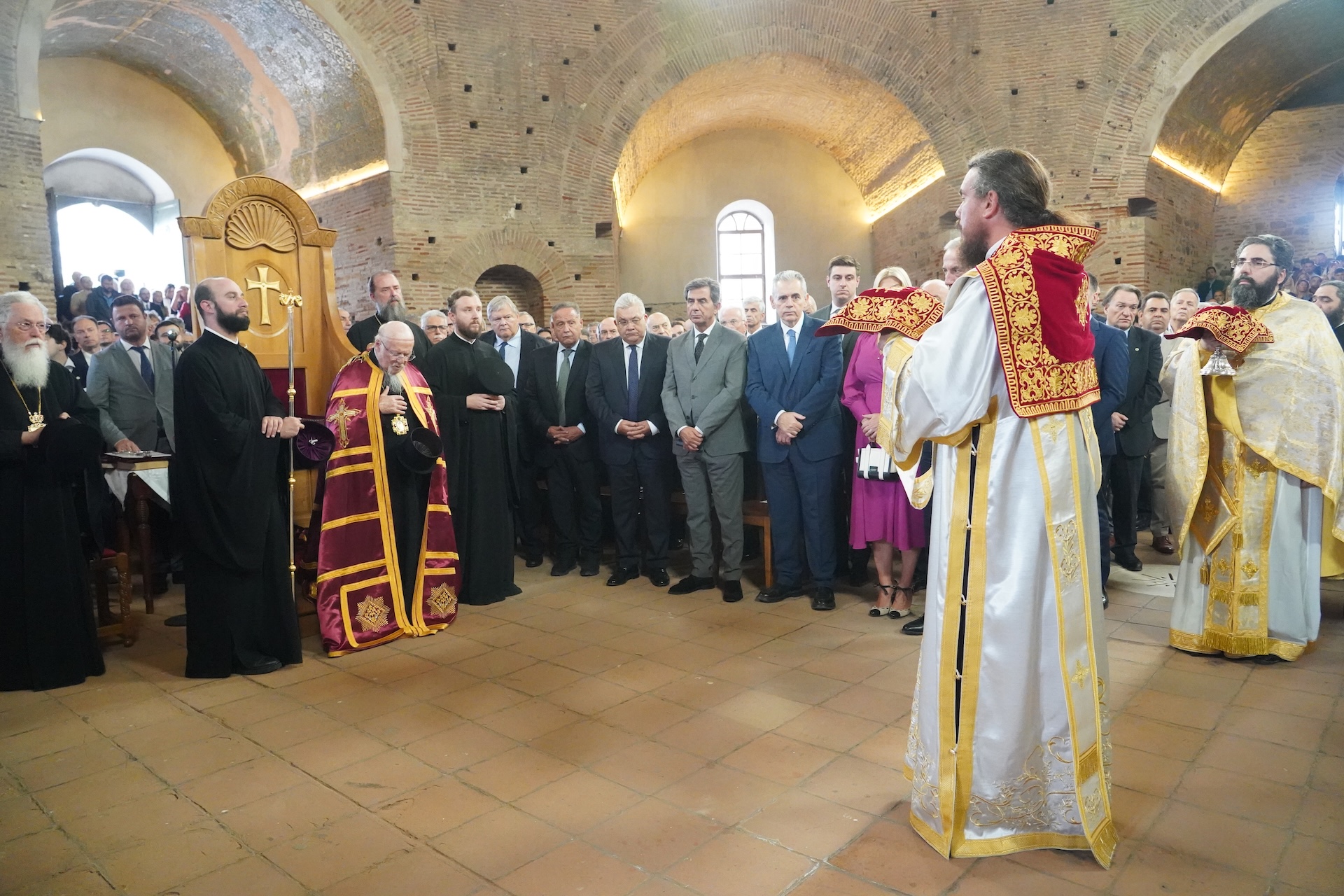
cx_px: 672
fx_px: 896
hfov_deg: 73.7
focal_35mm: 24
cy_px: 448
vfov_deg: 53.1
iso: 16000
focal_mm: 24
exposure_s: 1/100
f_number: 5
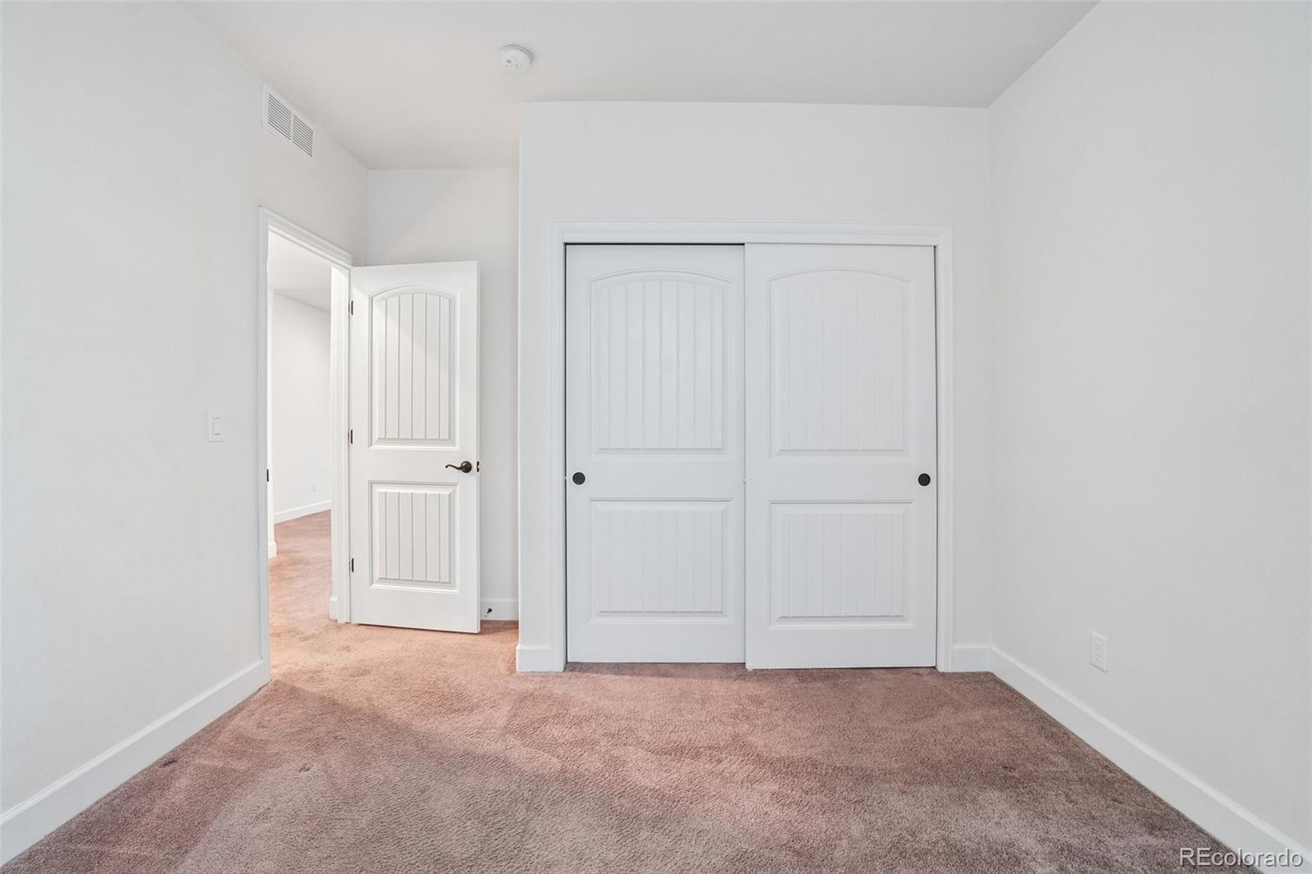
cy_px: 437
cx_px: 656
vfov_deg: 77.3
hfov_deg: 100.4
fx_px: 547
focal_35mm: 15
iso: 400
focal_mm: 10
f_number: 8
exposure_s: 1/2.5
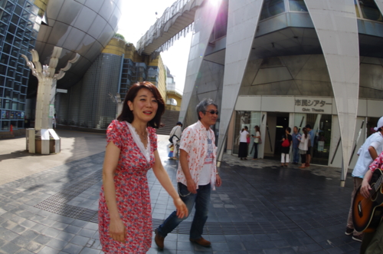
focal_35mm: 19
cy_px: 127
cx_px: 192
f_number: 7.1
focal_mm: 13
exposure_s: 1/100
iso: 100
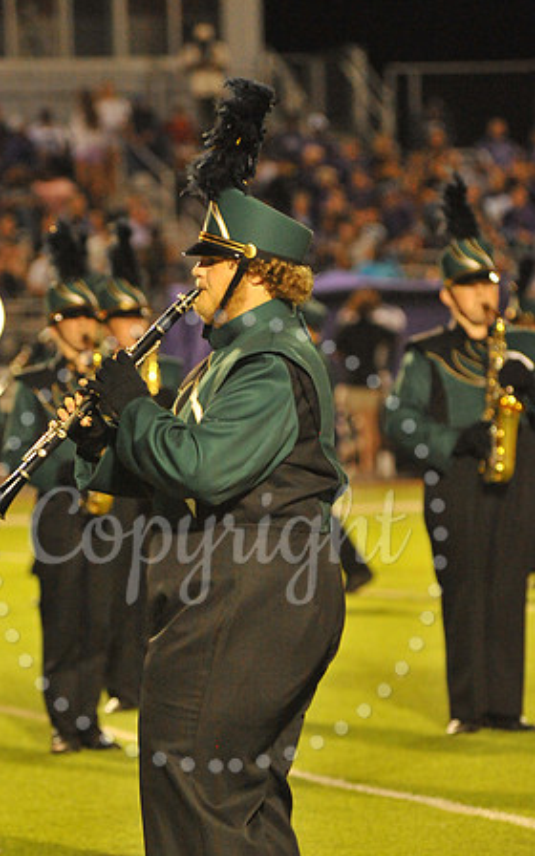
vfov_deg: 7.9
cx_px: 216
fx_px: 6159
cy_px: 539
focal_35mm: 264
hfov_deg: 5.0
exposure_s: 1/200
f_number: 5
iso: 6400
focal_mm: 200
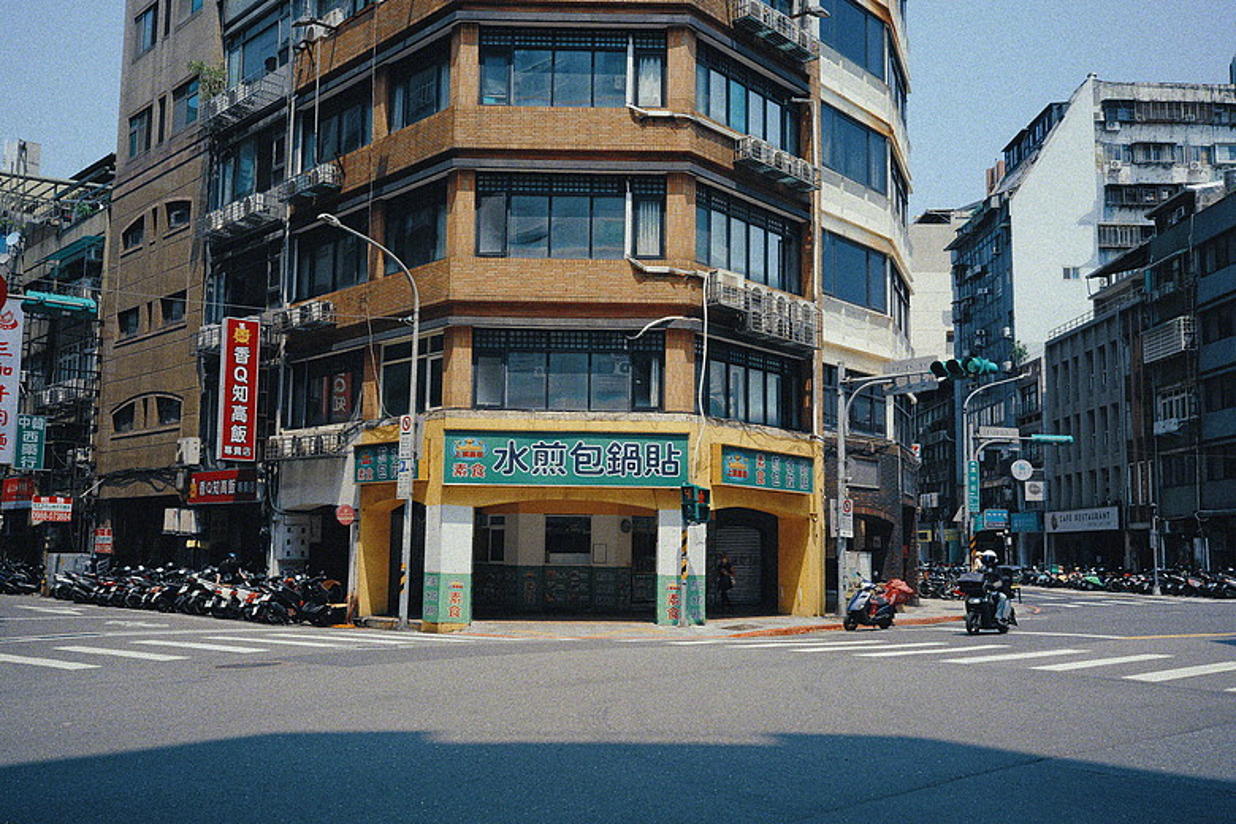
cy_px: 412
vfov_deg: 37.9
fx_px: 1202
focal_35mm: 35
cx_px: 618
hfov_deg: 54.4
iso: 200
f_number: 10
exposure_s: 1/125
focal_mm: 35
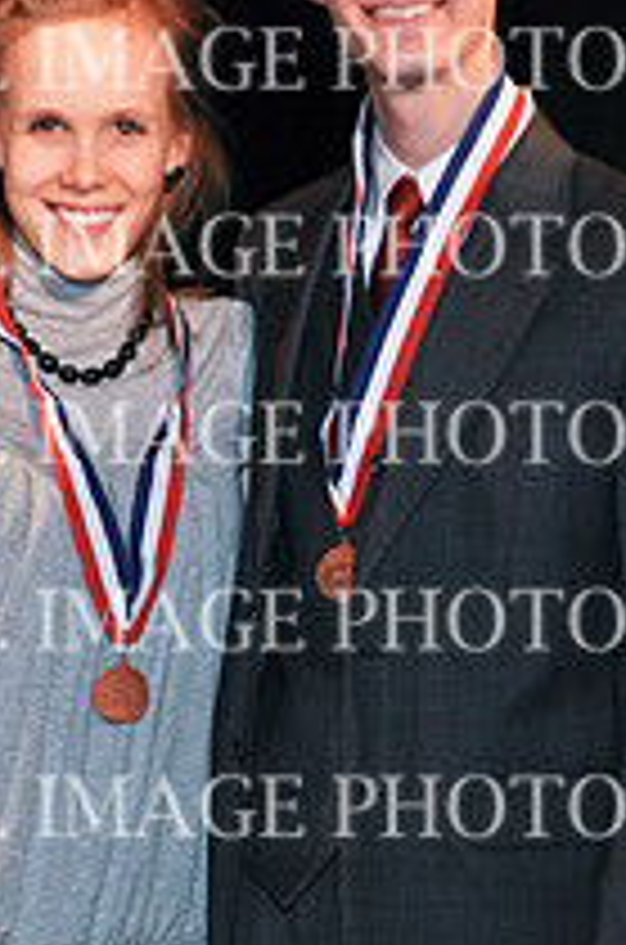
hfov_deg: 13.2
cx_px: 308
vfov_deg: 19.7
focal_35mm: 103
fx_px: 2700
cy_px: 711
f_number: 2.8
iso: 400
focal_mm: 32
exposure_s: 1/60
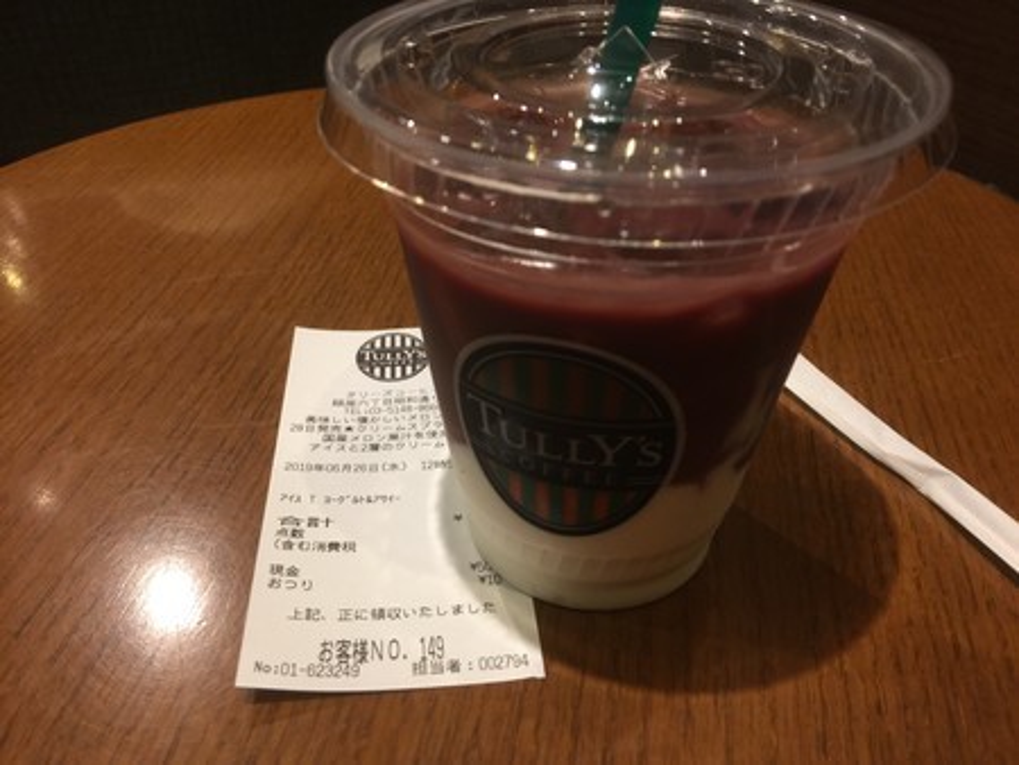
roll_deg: +0.1
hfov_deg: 61.6
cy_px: 382
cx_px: 510
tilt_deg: -37.5
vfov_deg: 48.3
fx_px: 854
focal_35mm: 29
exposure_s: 1/15
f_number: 2.2
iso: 32
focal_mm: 4.15
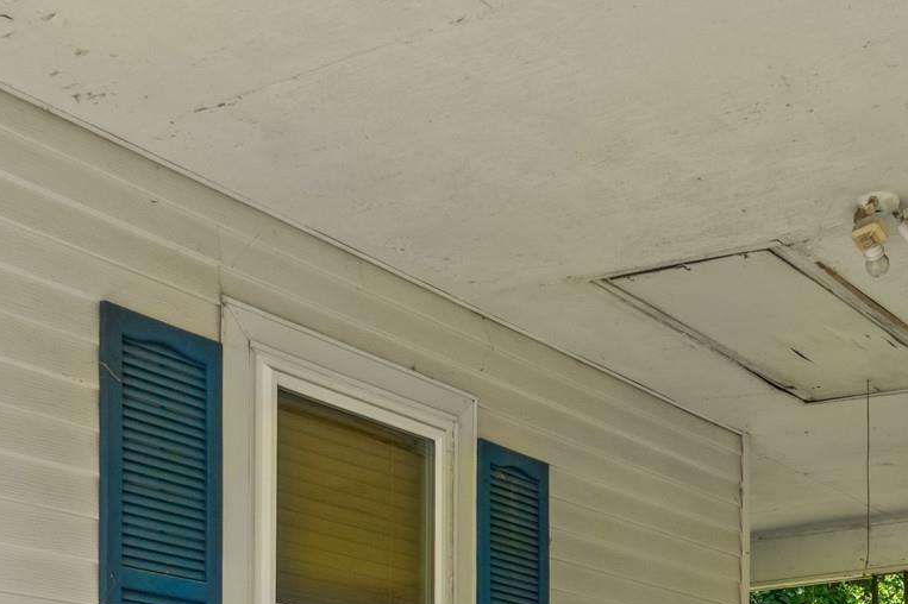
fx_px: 1487
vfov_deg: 20.2
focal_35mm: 59
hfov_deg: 33.0
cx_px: 721
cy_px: 866
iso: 250
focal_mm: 12
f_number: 9
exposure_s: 1/40
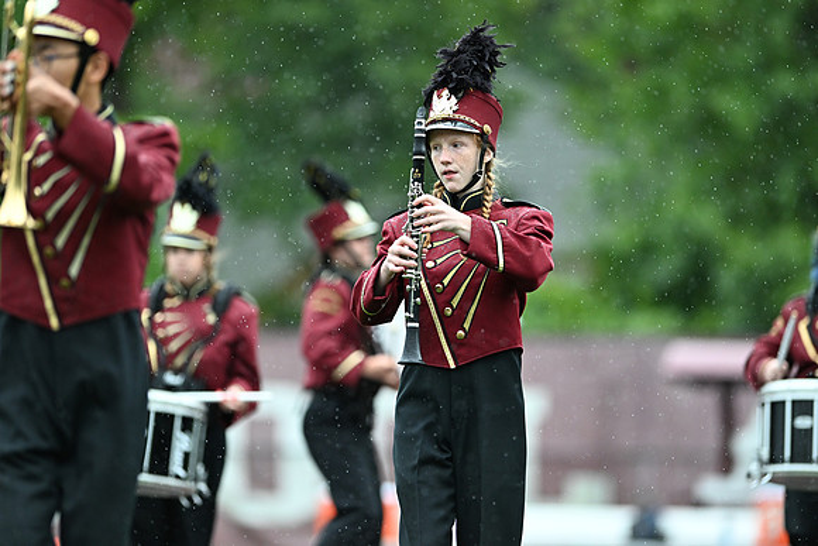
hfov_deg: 6.9
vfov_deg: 4.6
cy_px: 273
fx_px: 6818
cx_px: 409
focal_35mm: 300
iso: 1800
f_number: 2.8
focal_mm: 300
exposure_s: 1/1600
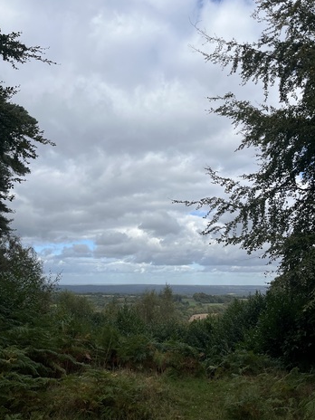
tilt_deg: +12.5
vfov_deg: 63.4
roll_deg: +0.7
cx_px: 162
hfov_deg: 49.7
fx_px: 340
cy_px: 203
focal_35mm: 28
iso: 50
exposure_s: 1/4484
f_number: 1.6
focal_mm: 5.1
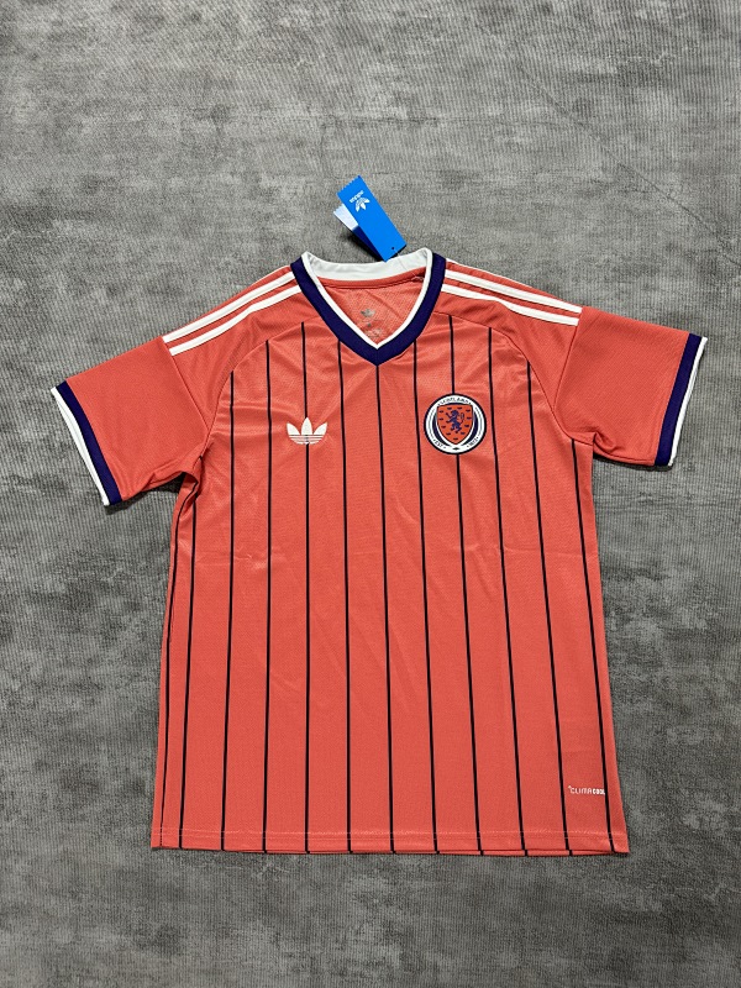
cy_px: 494
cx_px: 370
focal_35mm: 24
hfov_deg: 56.8
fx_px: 685
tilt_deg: -78.0
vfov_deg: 71.6
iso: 250
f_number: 1.78
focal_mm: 6.76
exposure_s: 1/50
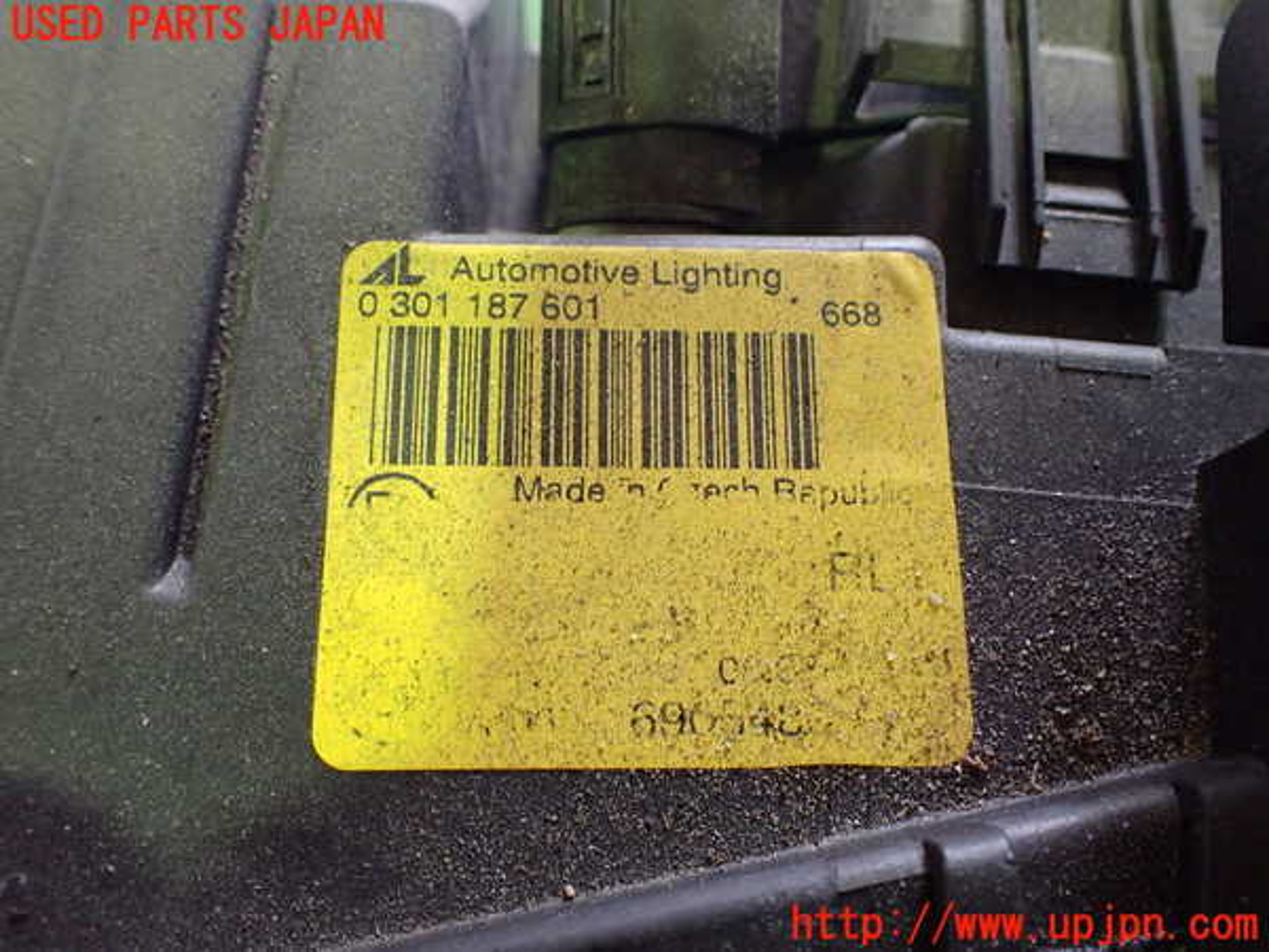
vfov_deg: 46.8
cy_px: 476
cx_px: 634
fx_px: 1100
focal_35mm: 30
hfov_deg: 60.0
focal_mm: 5.4
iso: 800
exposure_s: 1/50
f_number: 2.3
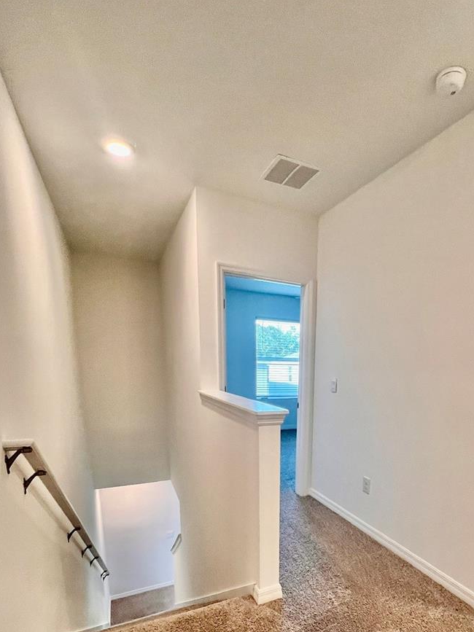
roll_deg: -1.8
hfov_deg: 70.2
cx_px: 301
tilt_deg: -10.9
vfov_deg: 83.9
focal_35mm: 18
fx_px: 329
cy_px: 434
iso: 200
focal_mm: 1.57
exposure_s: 1/120
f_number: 1.8
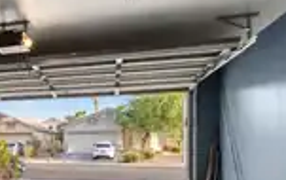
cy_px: 143
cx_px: 8
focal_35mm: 36
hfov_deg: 46.0
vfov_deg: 34.2
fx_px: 284
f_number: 8
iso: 400
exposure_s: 1/15
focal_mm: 9
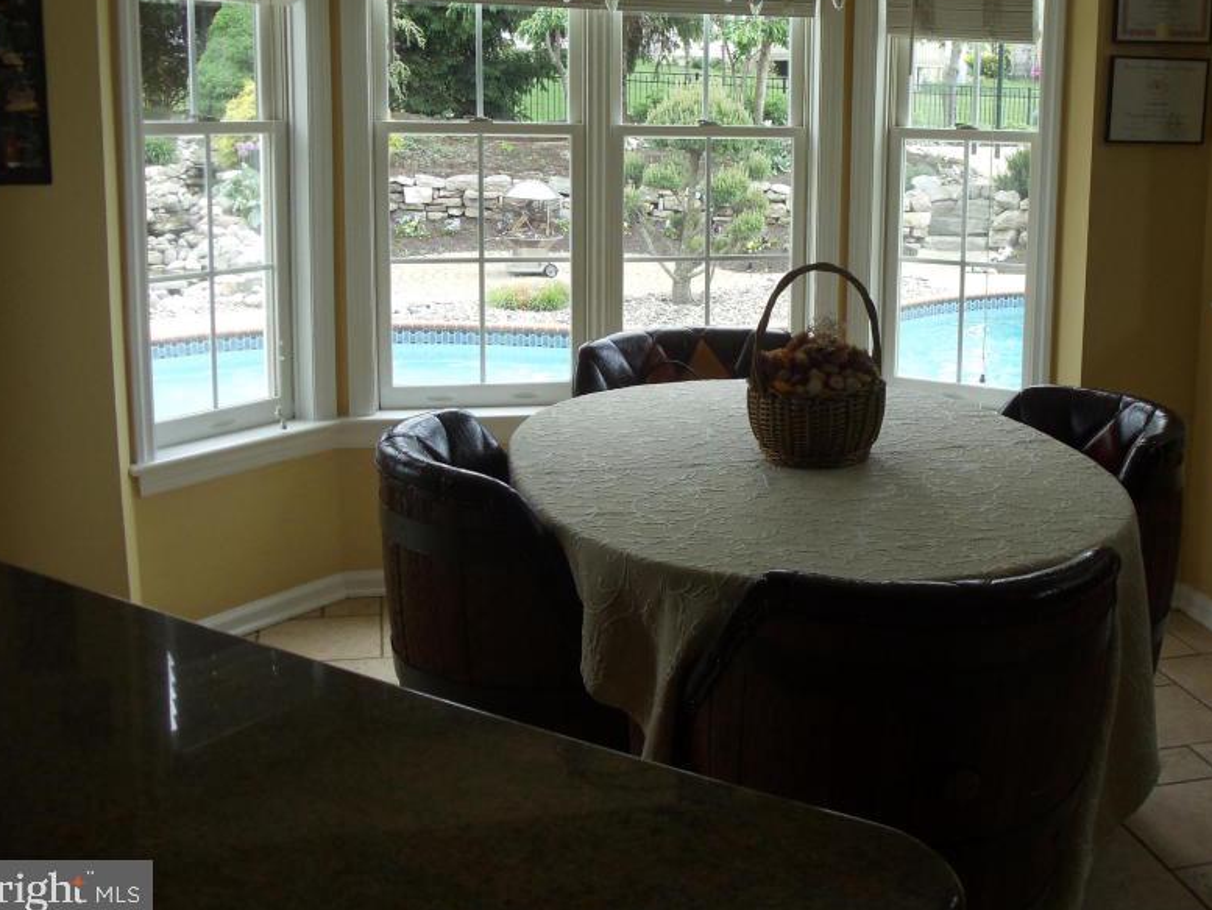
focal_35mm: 58
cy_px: 325
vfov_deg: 25.1
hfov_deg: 33.1
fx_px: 2031
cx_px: 757
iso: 100
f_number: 3.5
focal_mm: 6
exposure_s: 1/125
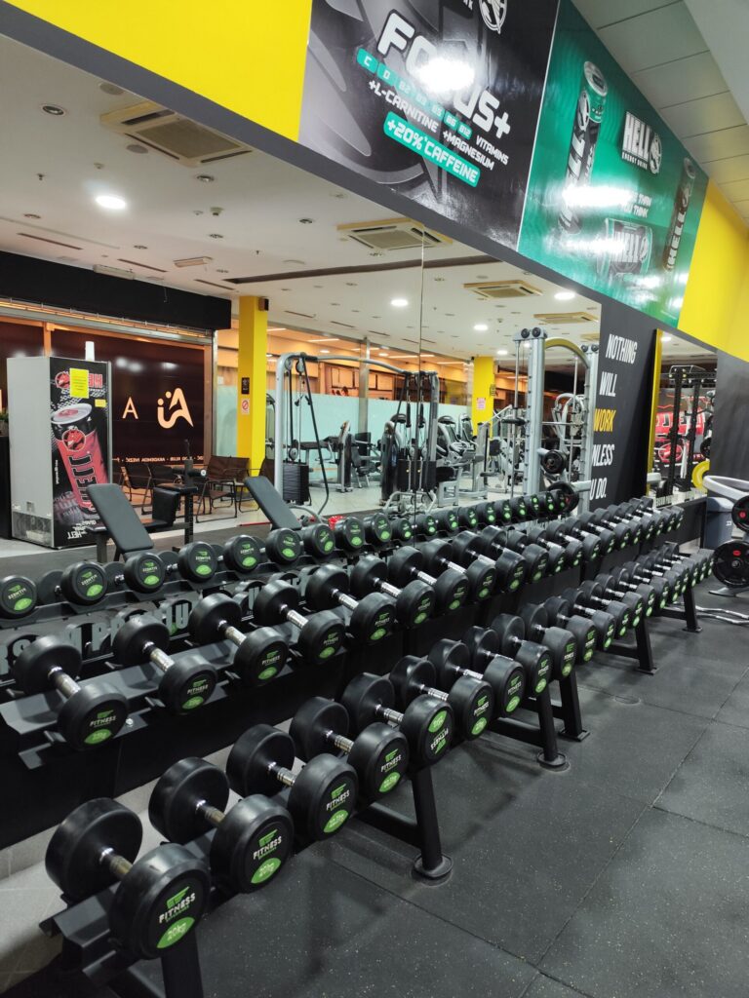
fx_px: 664
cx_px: 374
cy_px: 499
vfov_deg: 73.9
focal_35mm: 23
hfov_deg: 58.9
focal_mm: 6.14
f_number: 1.65
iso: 640
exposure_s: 1/25
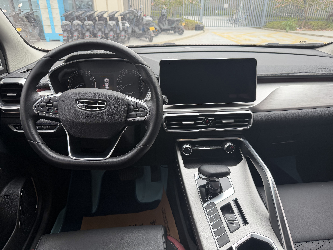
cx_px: 166
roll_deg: +0.7
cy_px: 125
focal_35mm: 24
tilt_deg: -24.0
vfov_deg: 56.8
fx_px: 231
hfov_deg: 71.6
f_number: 1.78
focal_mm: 6.76
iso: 80
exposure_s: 1/181
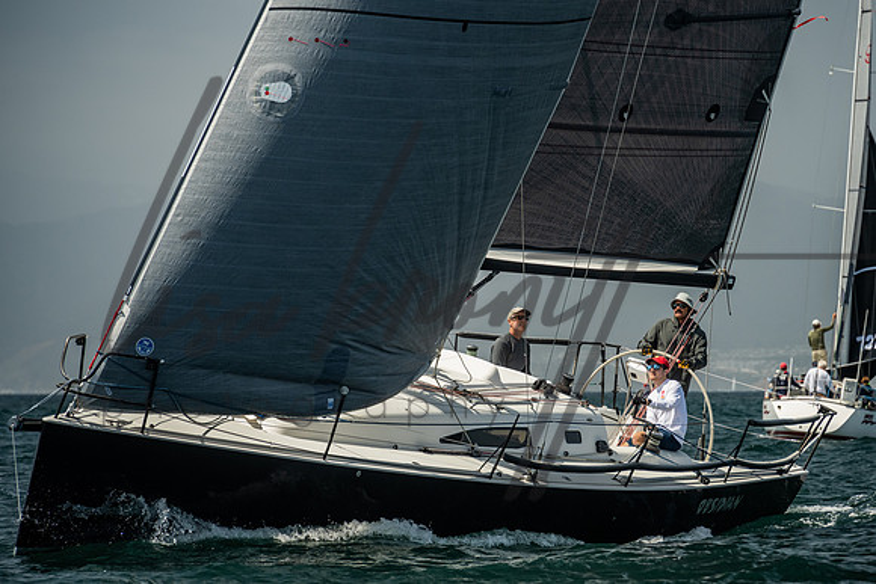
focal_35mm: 229
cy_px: 264
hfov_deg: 9.0
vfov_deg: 6.0
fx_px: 5566
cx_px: 492
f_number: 6.3
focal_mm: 200
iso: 320
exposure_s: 1/640
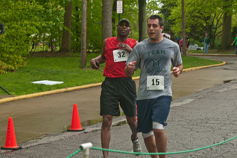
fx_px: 690
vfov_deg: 13.0
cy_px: 79
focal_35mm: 105
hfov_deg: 19.5
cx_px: 118
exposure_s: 1/250
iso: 1600
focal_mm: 70
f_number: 5
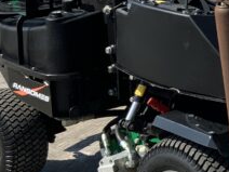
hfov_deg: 13.3
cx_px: 342
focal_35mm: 140
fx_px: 926
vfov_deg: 10.5
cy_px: 24
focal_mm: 3
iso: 16
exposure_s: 1/1451
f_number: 1.8
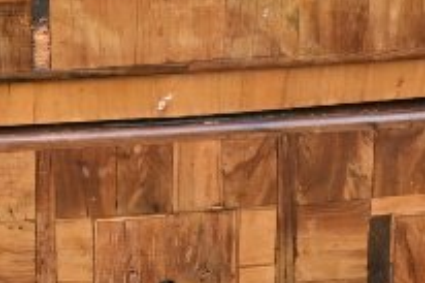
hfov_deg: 8.9
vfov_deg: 5.9
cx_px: 80
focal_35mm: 231
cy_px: -167
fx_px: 2729
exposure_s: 1/250
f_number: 3.8
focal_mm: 26.5
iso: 400
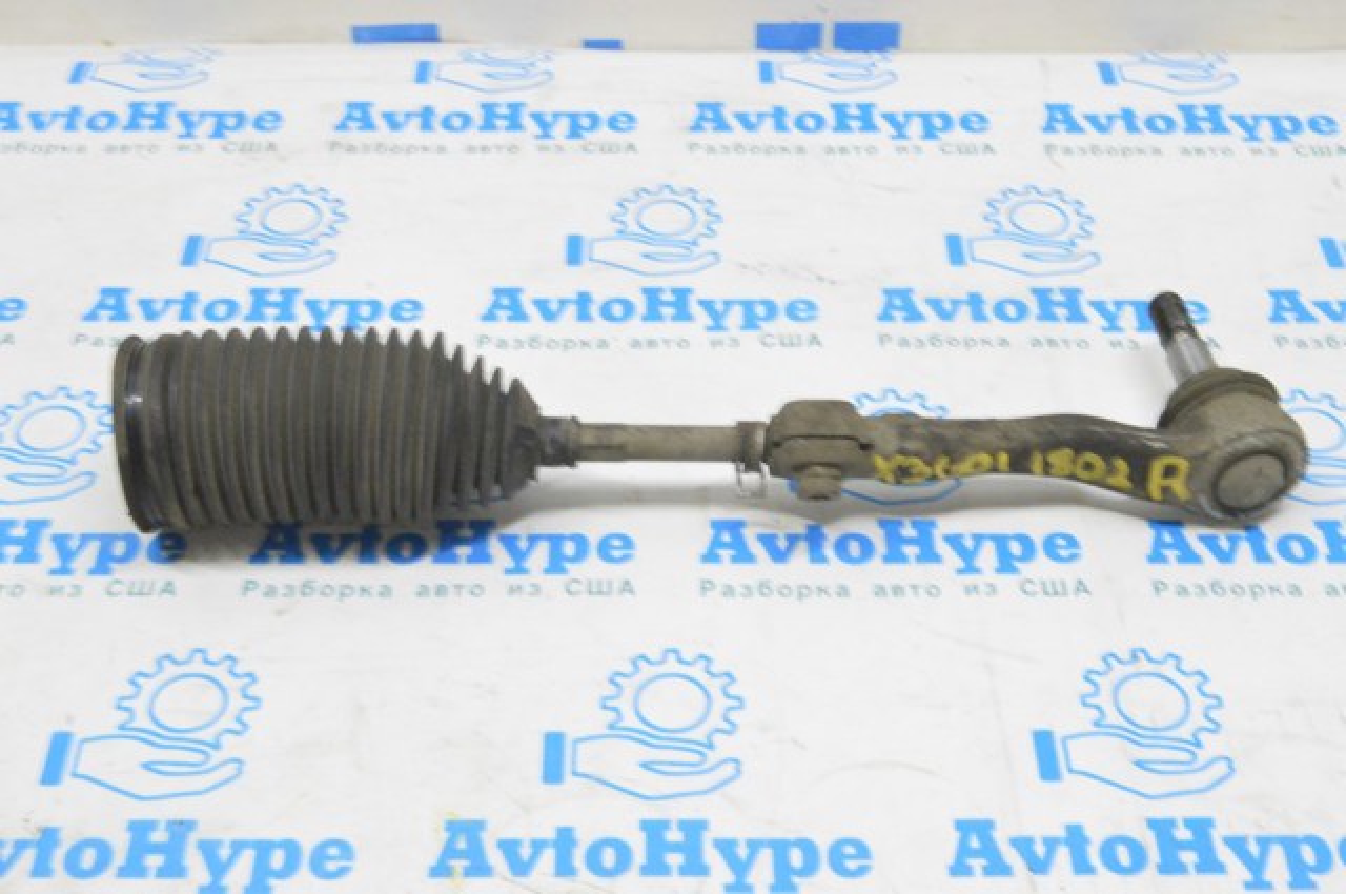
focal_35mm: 52
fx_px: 1960
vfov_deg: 25.7
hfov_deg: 37.9
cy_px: 447
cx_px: 673
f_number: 20
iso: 6400
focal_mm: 35
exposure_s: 1/15
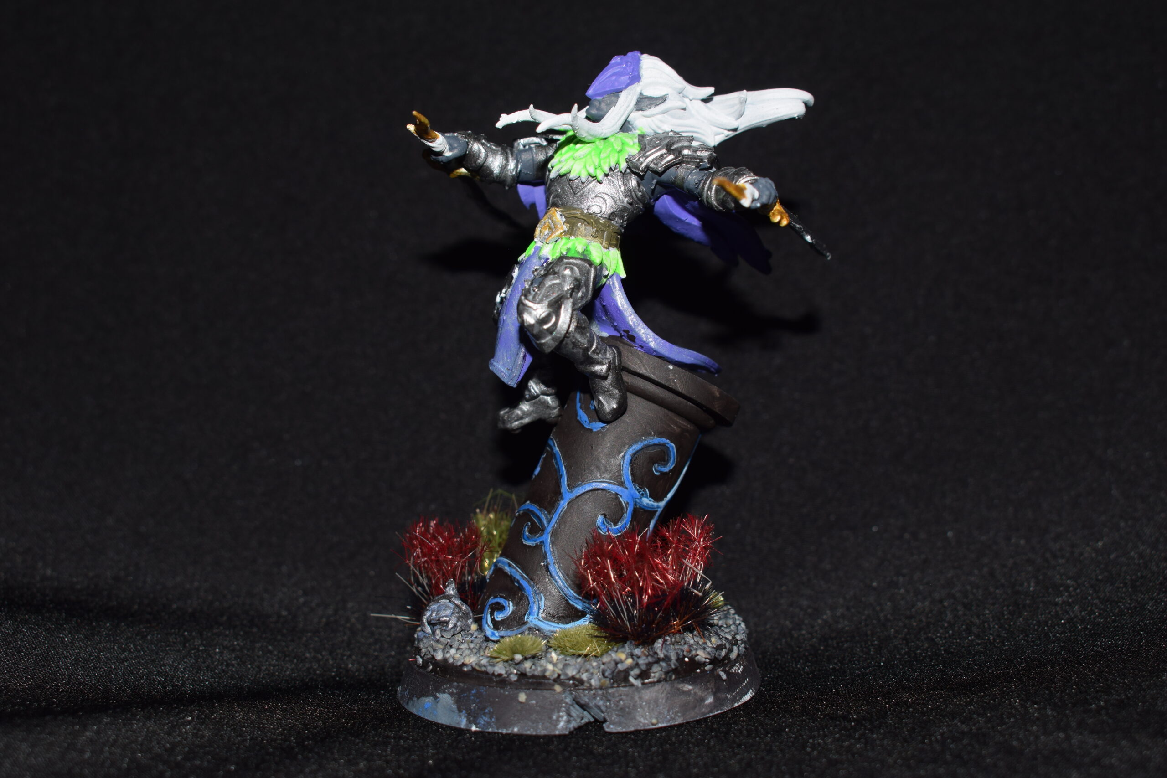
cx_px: 584
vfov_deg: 25.1
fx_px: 1750
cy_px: 389
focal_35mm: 54
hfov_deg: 36.9
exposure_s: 1/60
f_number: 8
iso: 100
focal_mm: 36
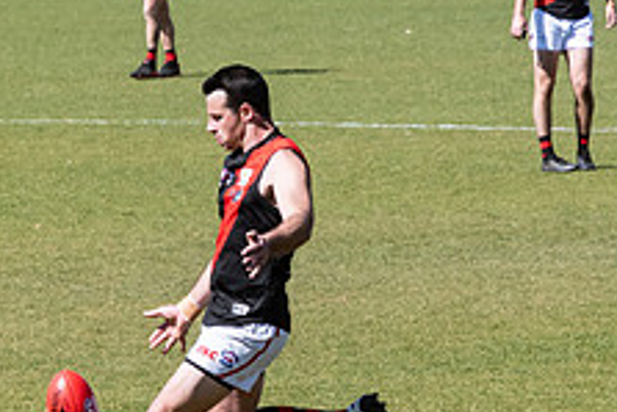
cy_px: 317
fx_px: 10444
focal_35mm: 609
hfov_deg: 3.4
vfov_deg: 2.3
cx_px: 132
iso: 800
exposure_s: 1/2000
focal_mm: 155
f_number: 8
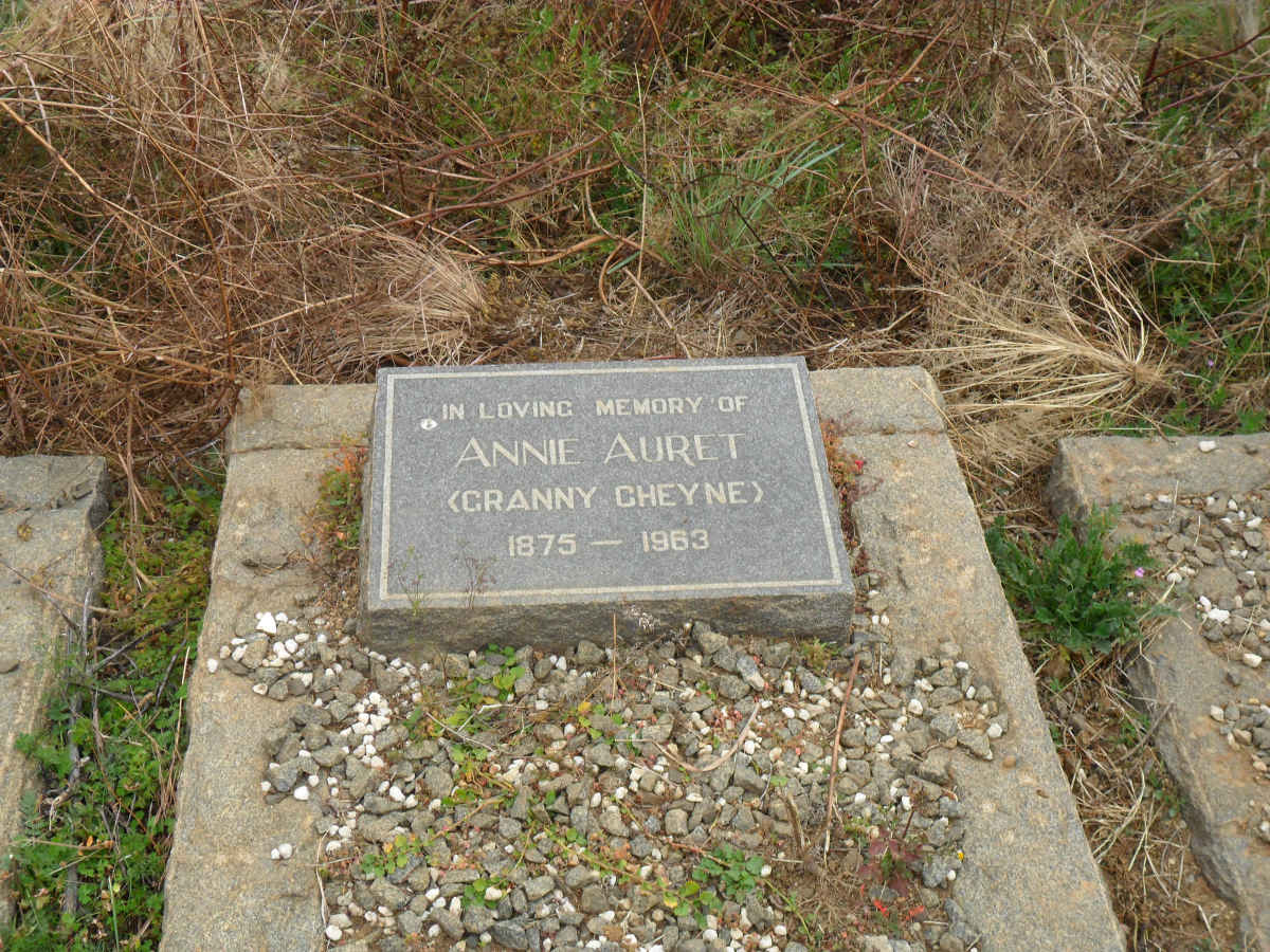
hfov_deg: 36.8
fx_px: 1908
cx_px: 635
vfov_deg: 28.0
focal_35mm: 52
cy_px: 476
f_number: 5
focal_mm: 9.3
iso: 100
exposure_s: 1/180
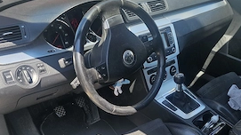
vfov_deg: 30.8
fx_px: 236
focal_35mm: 37
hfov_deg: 54.0
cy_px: 115
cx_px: 132
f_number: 1.7
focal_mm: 6.3
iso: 10
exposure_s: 1/152
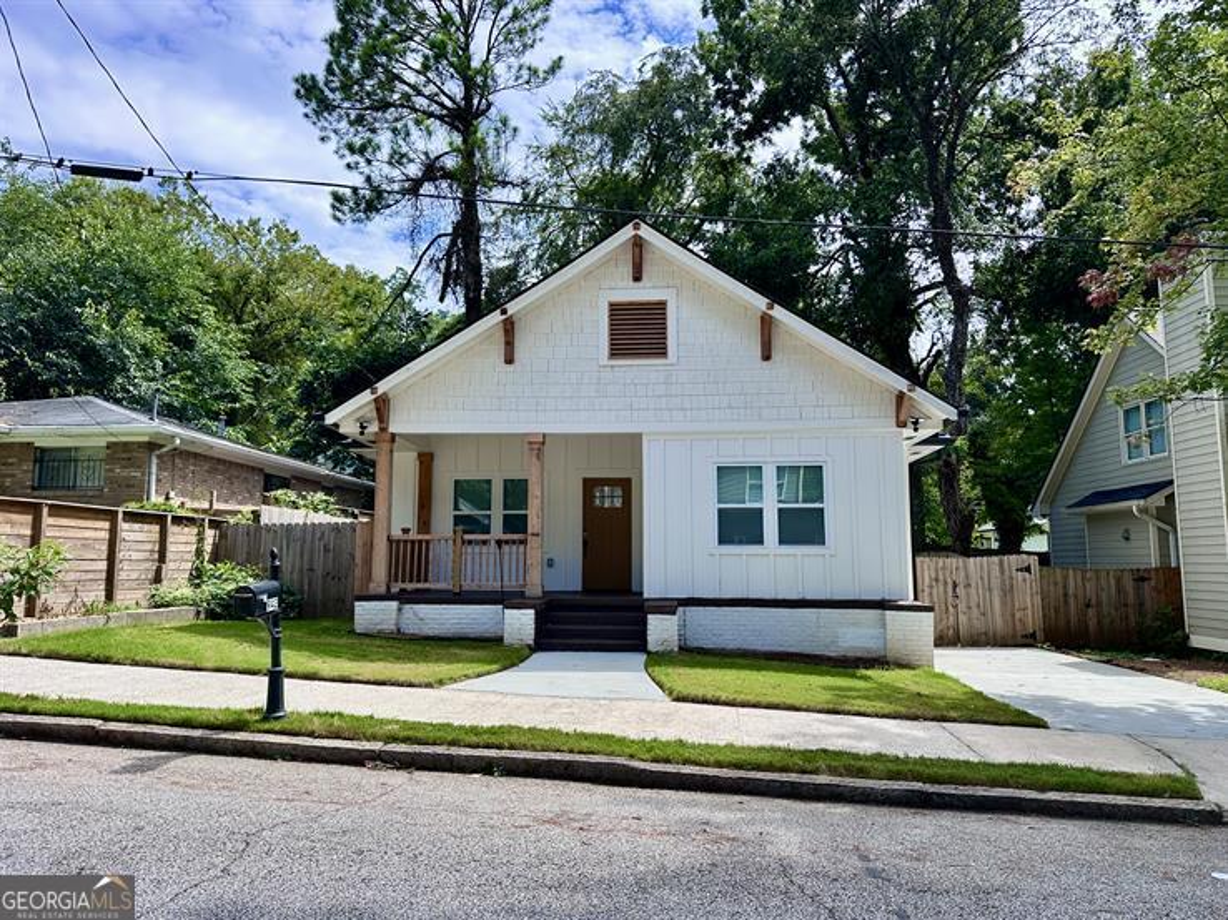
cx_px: 614
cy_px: 460
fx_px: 851
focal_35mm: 24
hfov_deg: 71.6
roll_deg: +0.2
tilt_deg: +6.4
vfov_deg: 56.8
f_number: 1.78
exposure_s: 1/2967
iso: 80
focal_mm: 6.86
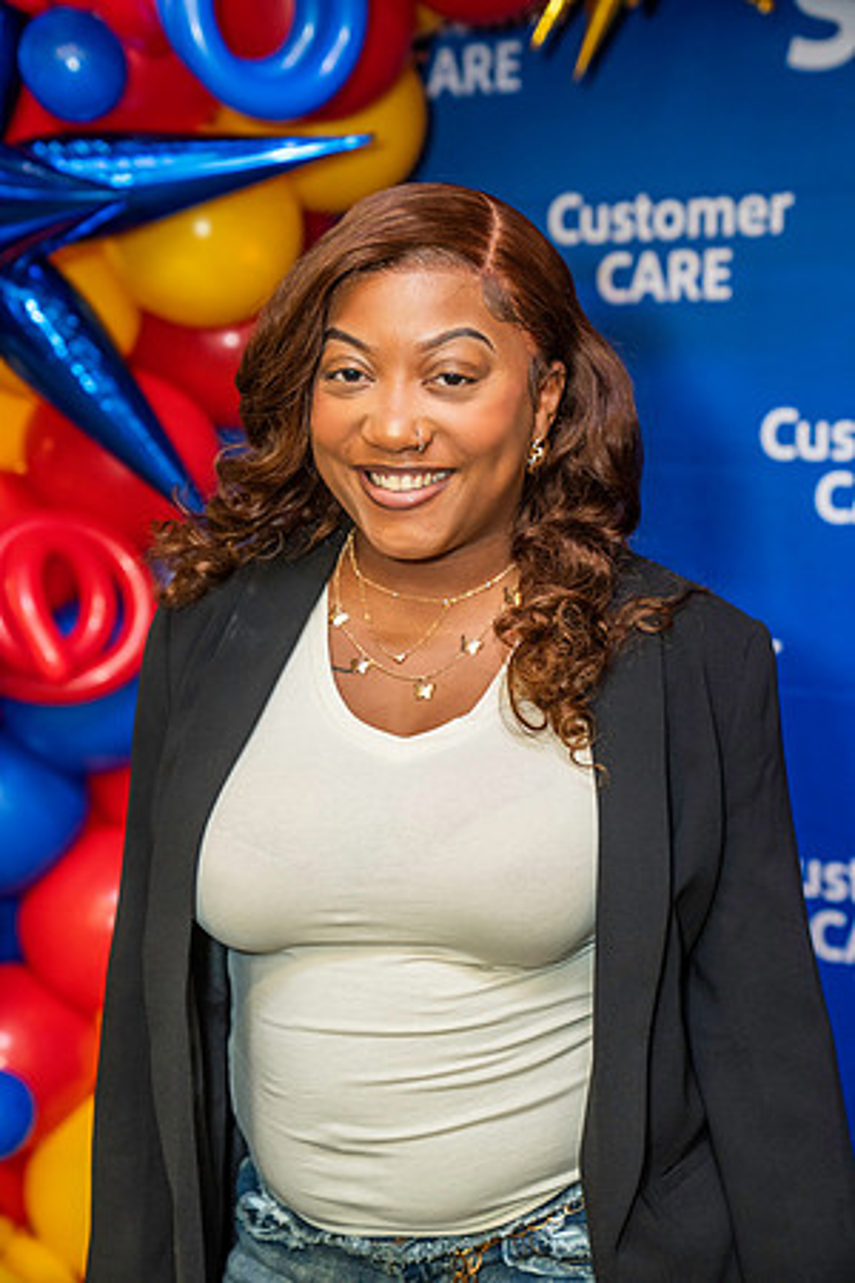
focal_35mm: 70
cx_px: 428
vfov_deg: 28.8
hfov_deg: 19.5
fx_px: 2494
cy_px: 642
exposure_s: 1/160
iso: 2000
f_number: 4
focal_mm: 70
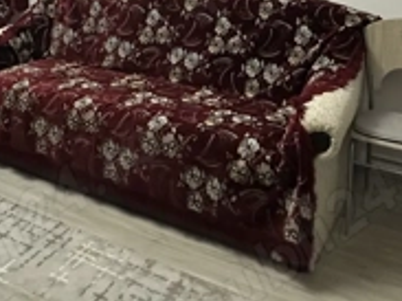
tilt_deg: +0.1
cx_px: 174
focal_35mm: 46
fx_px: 534
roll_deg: -0.7
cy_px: -83
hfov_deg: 41.2
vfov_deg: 26.9
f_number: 2.2
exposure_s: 1/100
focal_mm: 2.22
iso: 250
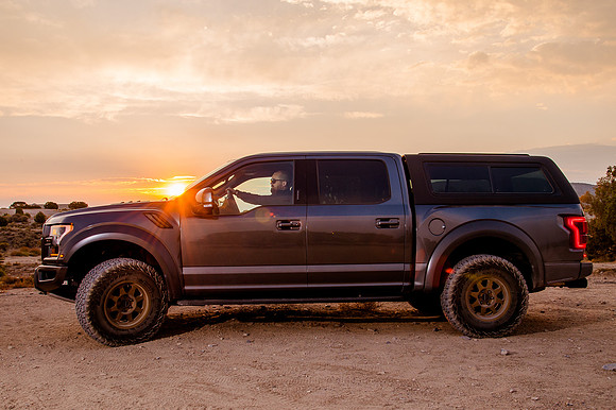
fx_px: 632
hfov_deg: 52.0
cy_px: 230
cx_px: 310
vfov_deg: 35.9
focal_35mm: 37
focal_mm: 31
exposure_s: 1/40
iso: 200
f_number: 14
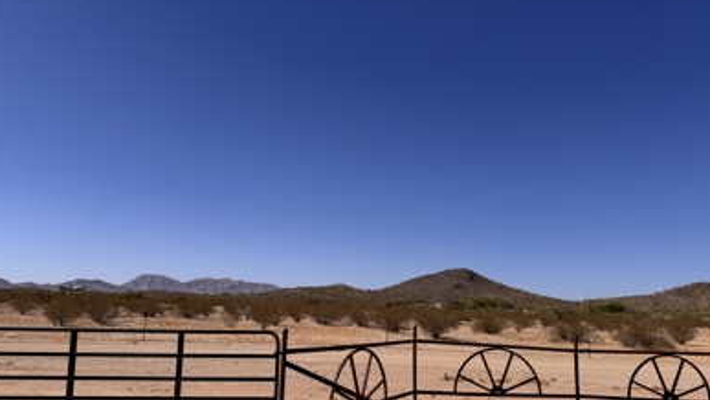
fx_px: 508
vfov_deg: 42.9
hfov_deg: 69.8
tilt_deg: +9.4
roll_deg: -2.1
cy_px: 220
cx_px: 356
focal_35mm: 27
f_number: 1.78
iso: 80
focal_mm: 6.76
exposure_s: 1/7937
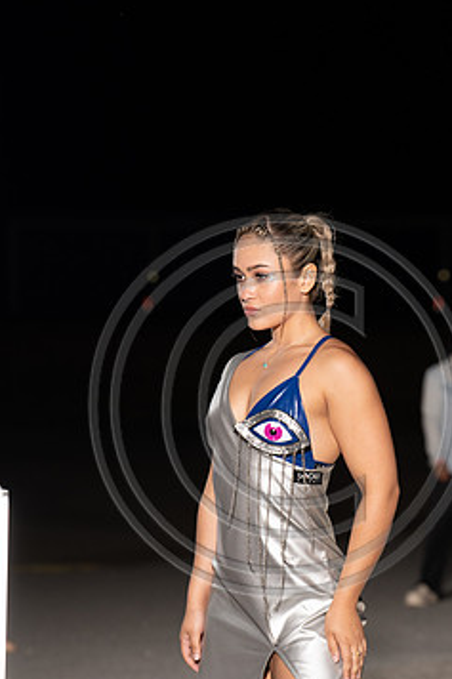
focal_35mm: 202
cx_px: 283
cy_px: 404
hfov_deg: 6.8
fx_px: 3808
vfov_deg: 10.2
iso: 1000
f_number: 6.3
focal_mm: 160
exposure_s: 1/200
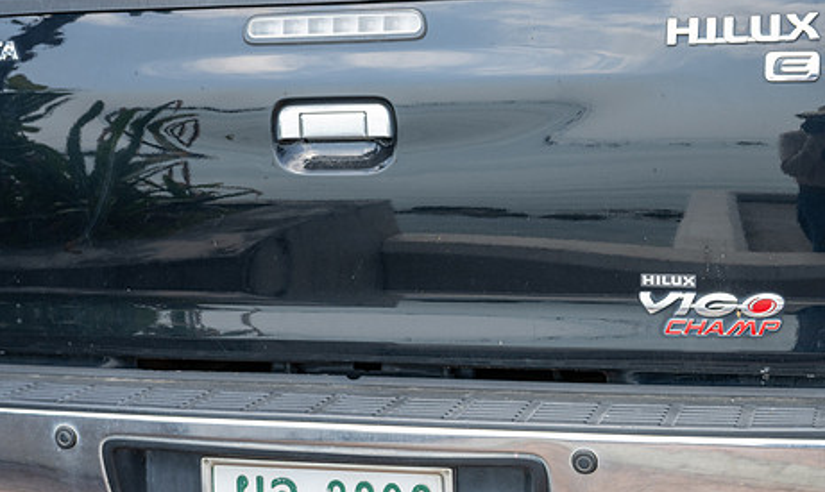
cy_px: 311
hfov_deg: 30.1
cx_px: 429
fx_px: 1532
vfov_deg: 18.2
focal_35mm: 69
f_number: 5.6
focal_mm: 42
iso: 400
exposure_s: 1/500
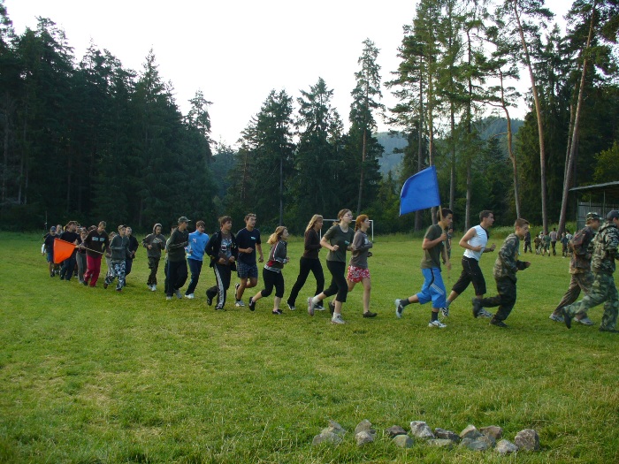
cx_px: 310
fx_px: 662
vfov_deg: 38.7
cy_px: 232
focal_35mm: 37
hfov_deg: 50.1
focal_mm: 6.1
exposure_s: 1/160
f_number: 2.8
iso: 80
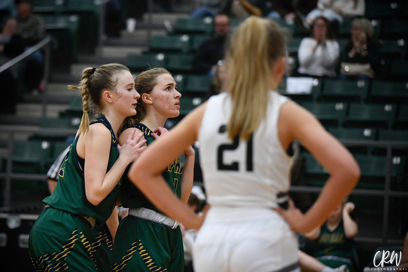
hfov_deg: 15.2
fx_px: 1530
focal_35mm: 135
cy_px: 136
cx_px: 204
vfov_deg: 10.2
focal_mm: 135
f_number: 2.8
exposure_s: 1/1250
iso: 5000
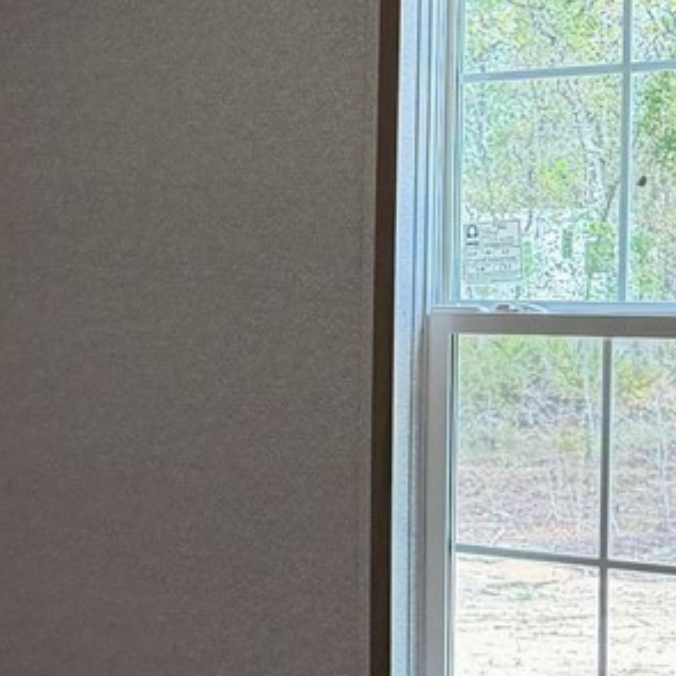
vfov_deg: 15.2
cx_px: -630
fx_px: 2541
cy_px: 380
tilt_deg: -1.3
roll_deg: +1.1
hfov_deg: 13.3
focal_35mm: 115
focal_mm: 6.76
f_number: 1.78
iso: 160
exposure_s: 1/217
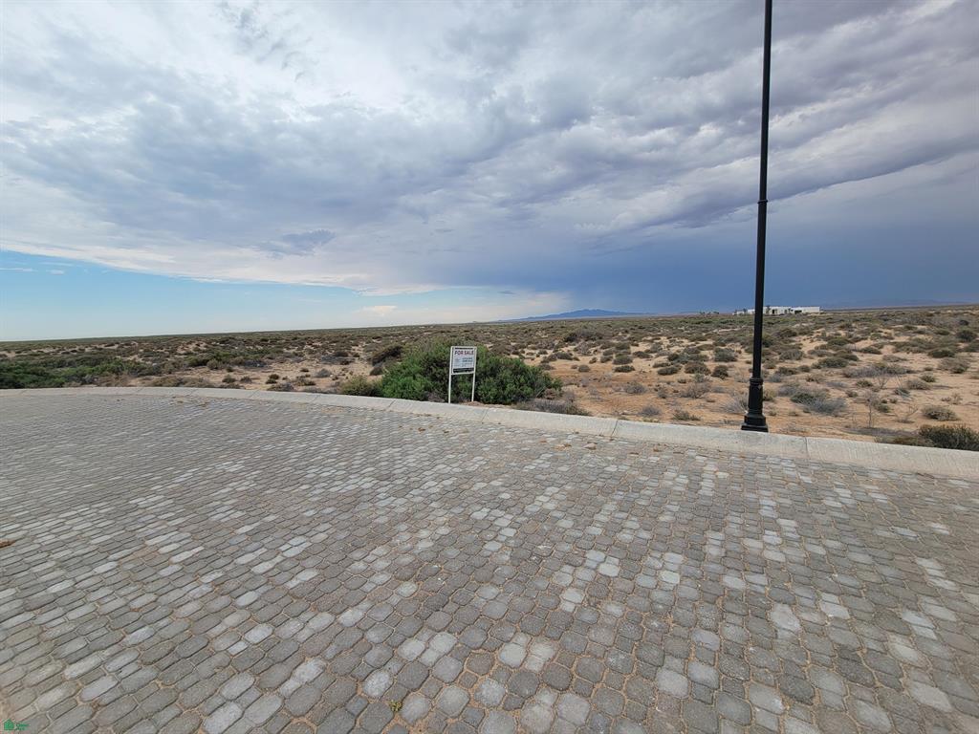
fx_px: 368
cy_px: 367
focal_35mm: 13
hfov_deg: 106.2
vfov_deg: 89.9
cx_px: 490
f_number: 2.2
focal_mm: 2.2
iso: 50
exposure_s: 1/1205
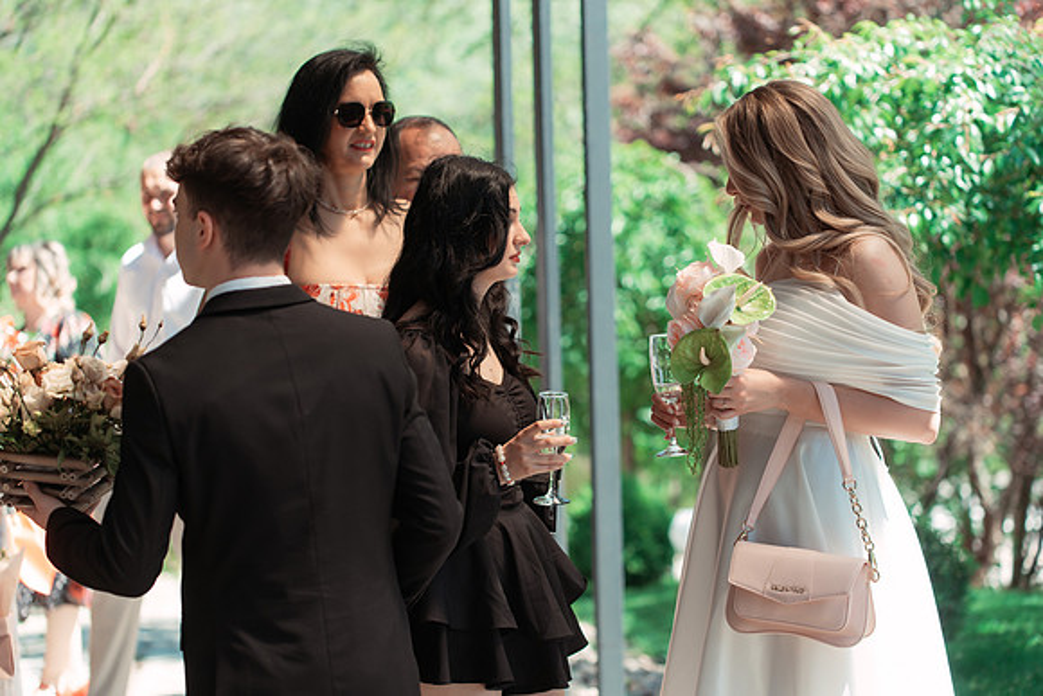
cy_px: 348
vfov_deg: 15.2
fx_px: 2608
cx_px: 522
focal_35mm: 90
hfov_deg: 22.6
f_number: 3.2
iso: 200
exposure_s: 1/640
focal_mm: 90
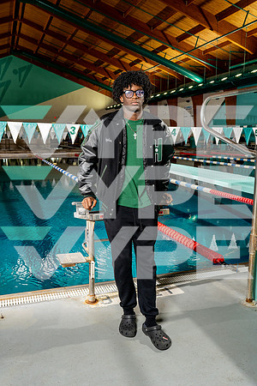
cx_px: 128
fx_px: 364
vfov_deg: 55.8
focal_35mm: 34
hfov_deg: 38.9
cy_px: 193
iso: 640
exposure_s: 1/250
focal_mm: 34
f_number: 6.3
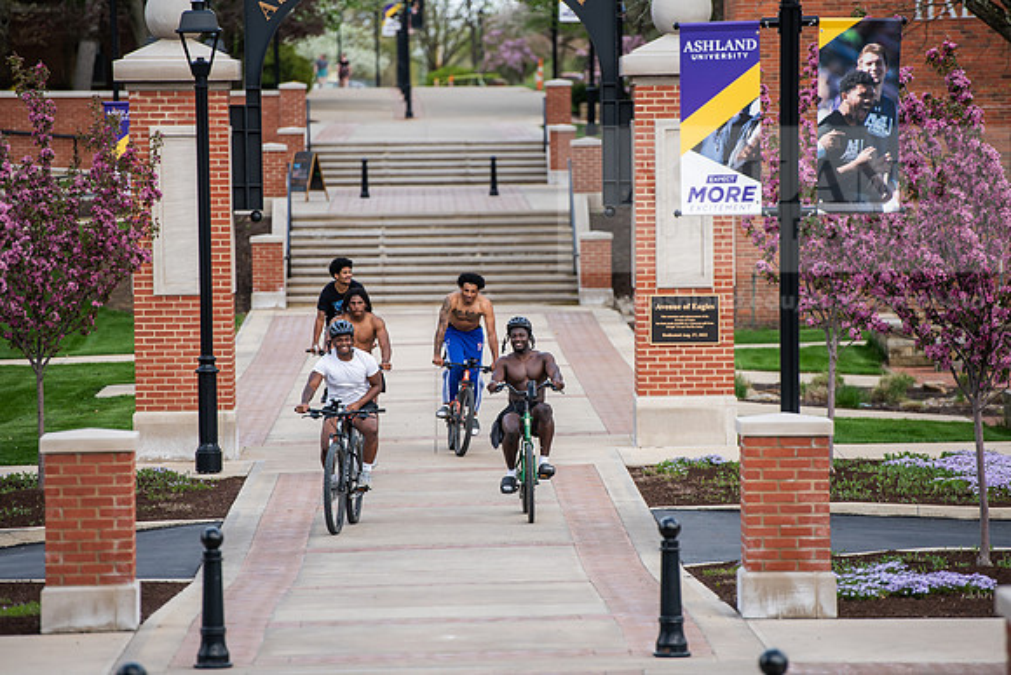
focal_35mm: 200
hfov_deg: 10.3
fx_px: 5618
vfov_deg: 6.9
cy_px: 338
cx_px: 506
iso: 200
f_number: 3.5
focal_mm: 200
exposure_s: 1/640
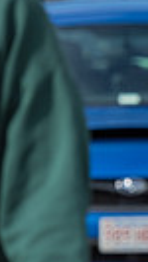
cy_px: 149
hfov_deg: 1.8
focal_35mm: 685
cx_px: 553
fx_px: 4770
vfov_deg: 3.2
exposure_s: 1/2500
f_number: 3.2
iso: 100
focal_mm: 150
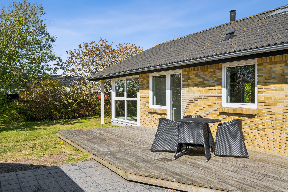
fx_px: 280
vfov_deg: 37.9
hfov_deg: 54.4
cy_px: 96
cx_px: 144
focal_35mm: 35
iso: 100
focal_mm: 35
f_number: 14
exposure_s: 1/60
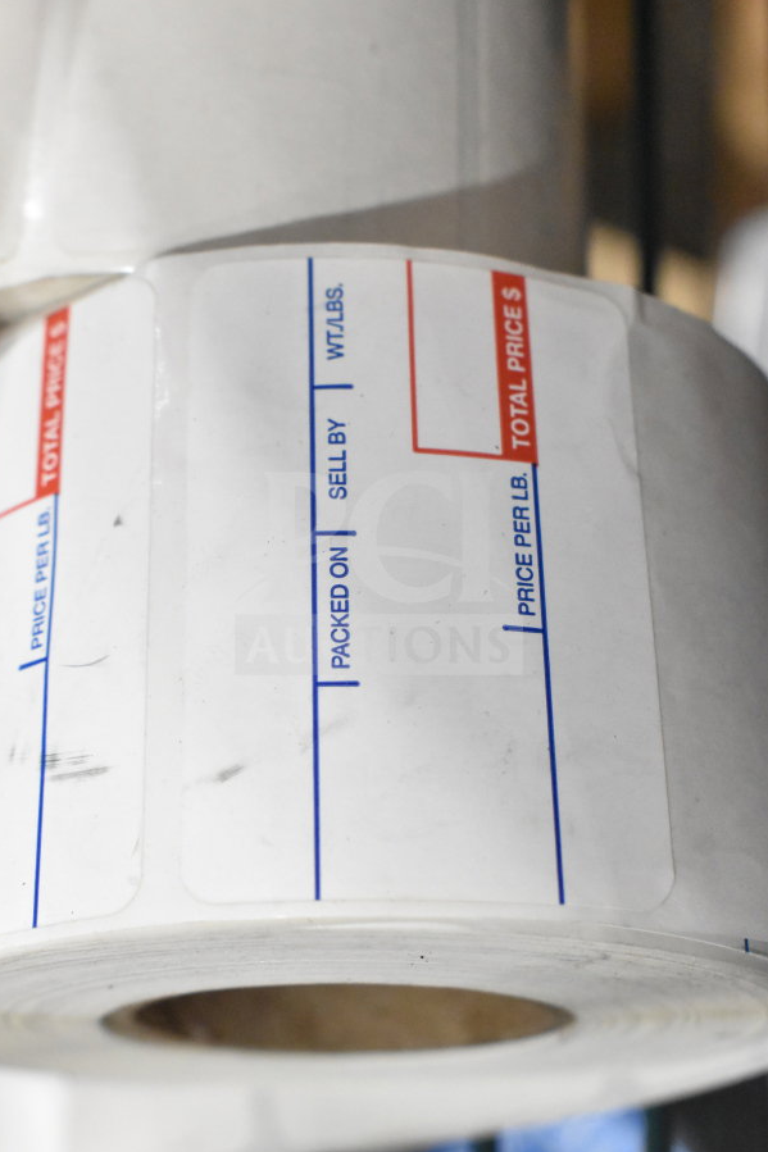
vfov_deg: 34.5
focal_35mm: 58
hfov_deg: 23.4
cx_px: 378
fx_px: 1857
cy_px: 573
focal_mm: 38
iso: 6400
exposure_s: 1/320
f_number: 9
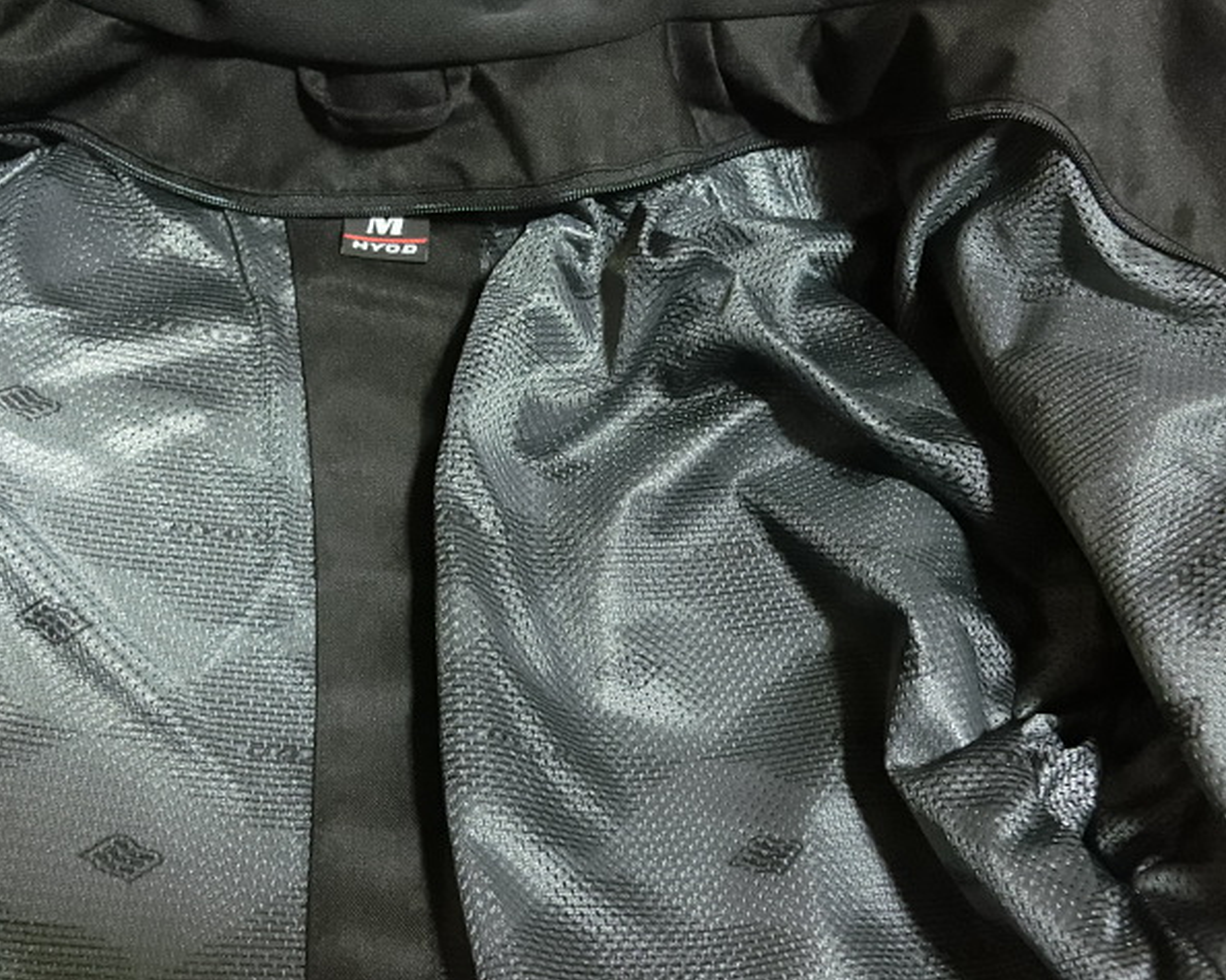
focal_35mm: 41
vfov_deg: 36.5
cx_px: 586
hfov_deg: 44.8
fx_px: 1487
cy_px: 487
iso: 1600
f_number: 4.1
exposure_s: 1/8
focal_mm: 6.9
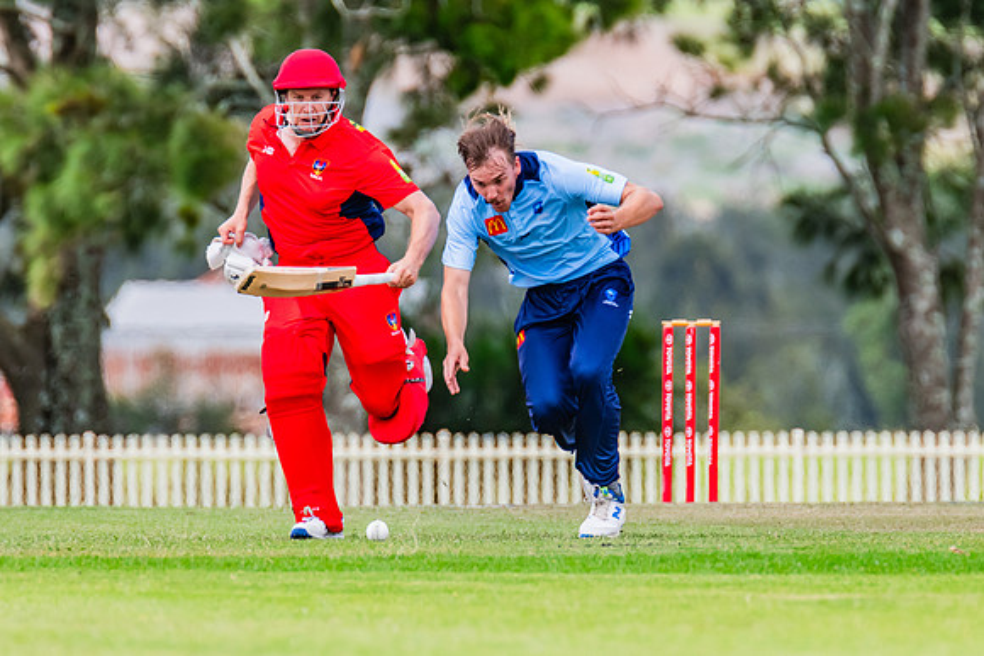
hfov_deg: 2.4
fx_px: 23193
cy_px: 323
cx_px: 555
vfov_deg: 1.6
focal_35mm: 848
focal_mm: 600
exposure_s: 1/1250
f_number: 9
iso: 800
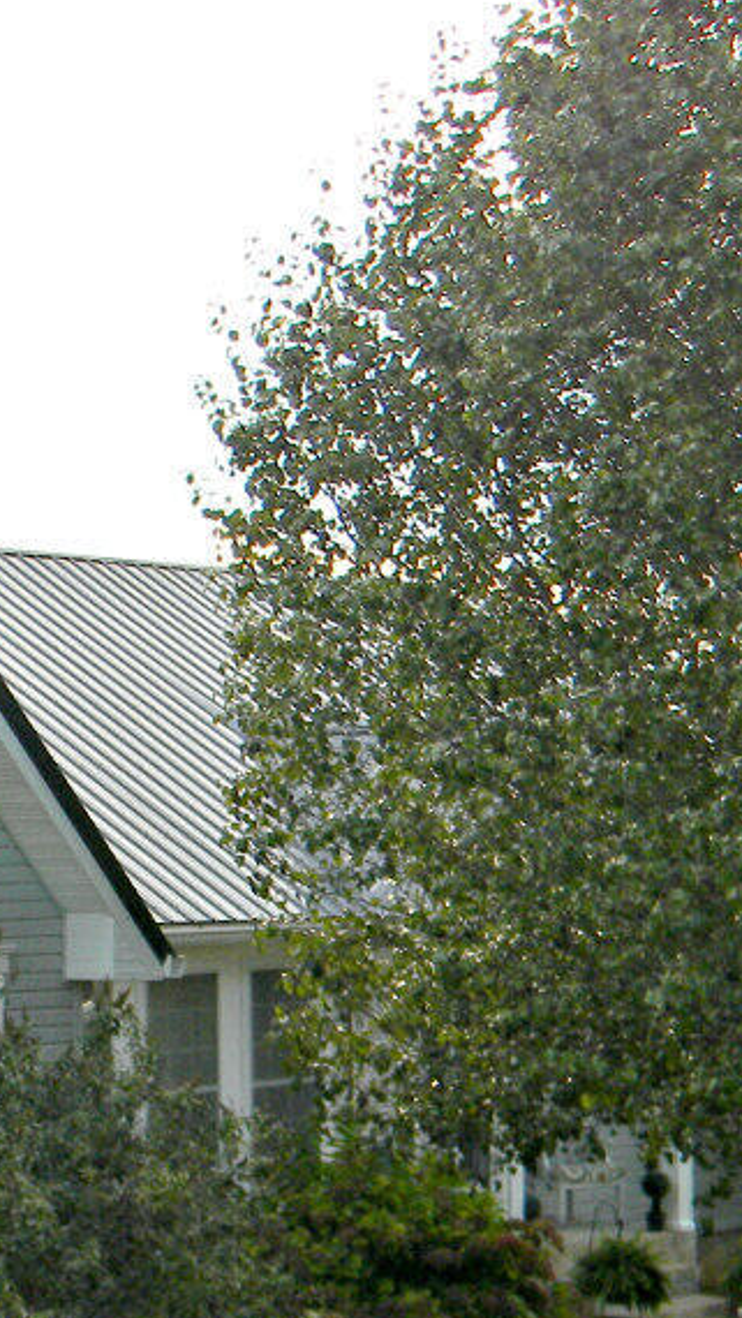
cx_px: -534
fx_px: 3075
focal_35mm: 88
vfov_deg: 24.0
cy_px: 927
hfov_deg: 12.7
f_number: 3.7
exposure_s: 1/303
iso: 112
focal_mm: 6.4
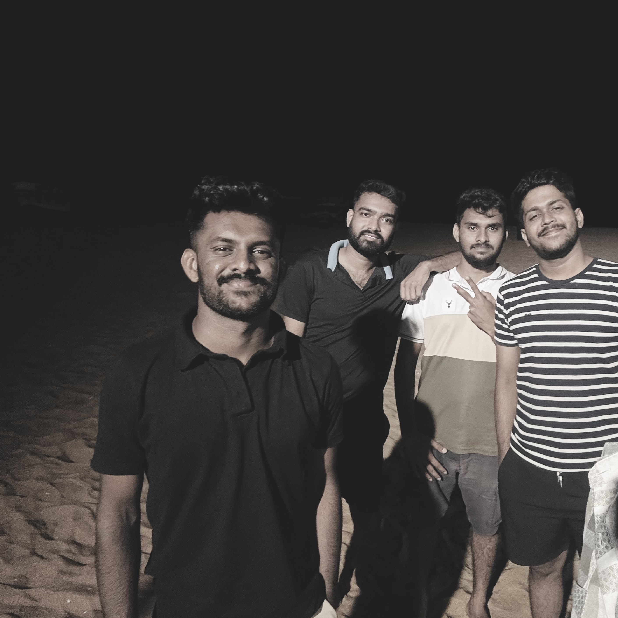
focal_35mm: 29
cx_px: 427
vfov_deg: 55.6
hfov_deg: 54.1
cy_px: 300
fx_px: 586
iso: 500
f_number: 1.9
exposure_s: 1/20
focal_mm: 2.69
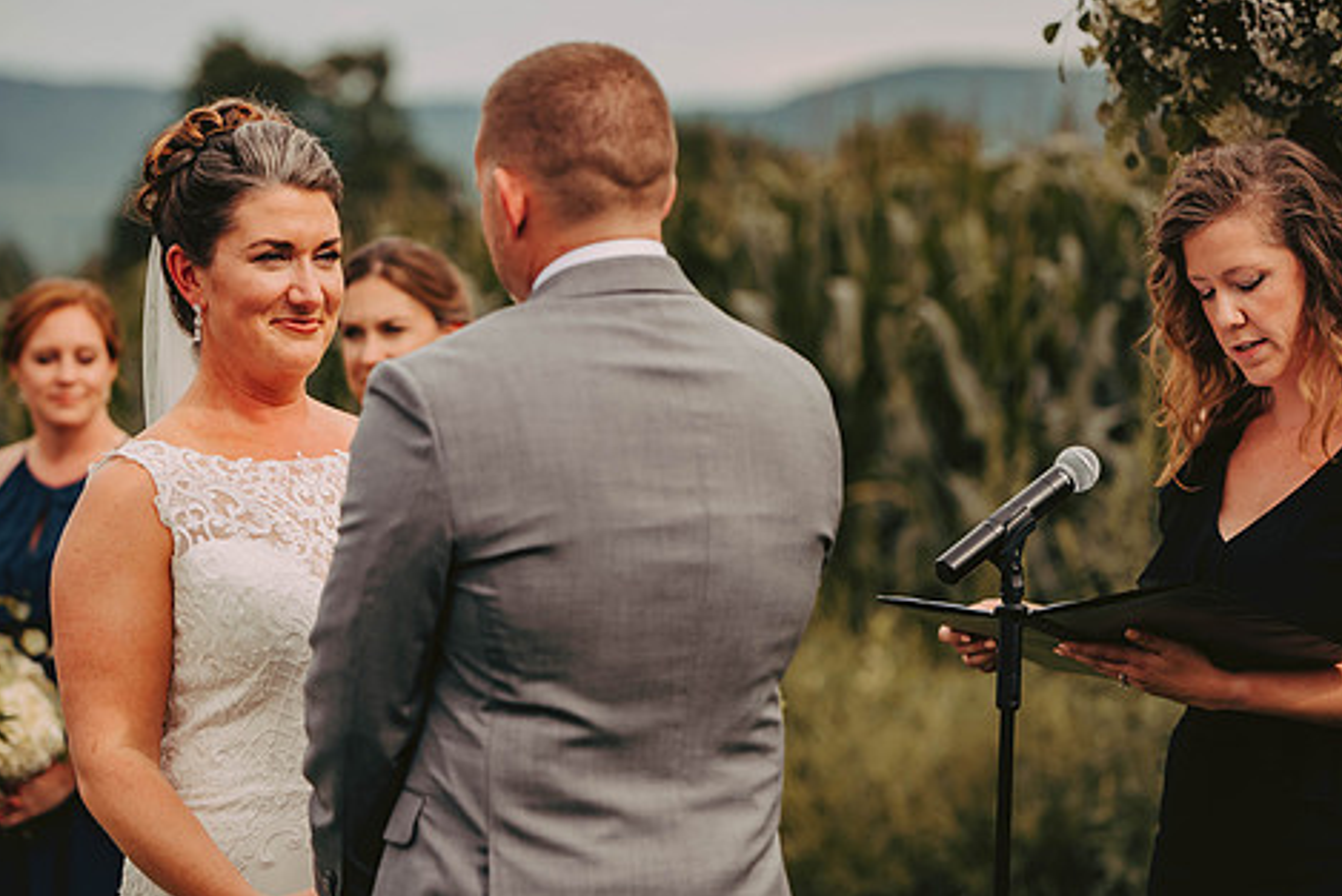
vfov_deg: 9.1
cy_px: 500
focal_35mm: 151
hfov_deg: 13.6
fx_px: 5630
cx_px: 624
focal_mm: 122
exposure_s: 1/1600
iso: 200
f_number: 2.8
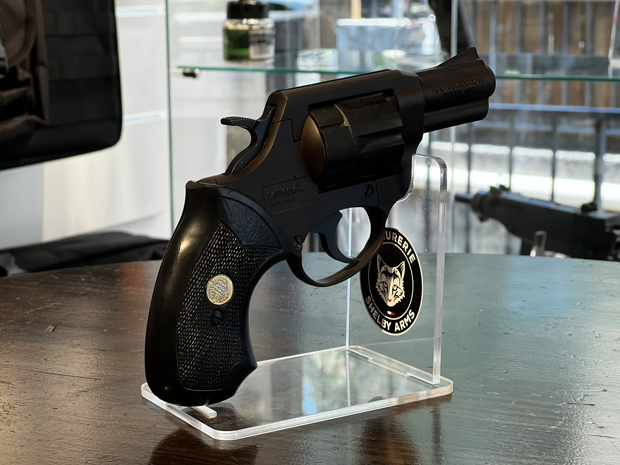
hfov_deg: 25.3
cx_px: 310
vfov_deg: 19.1
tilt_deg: -10.4
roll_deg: +1.0
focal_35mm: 77
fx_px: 1379
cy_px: 232
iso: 80
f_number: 2.8
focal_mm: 9
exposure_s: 1/100
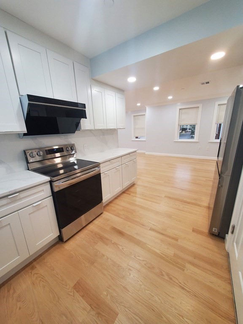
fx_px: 122
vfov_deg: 106.2
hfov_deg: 89.9
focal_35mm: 13
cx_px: 122
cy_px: 162
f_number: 2.2
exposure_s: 1/60
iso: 160
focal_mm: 1.8
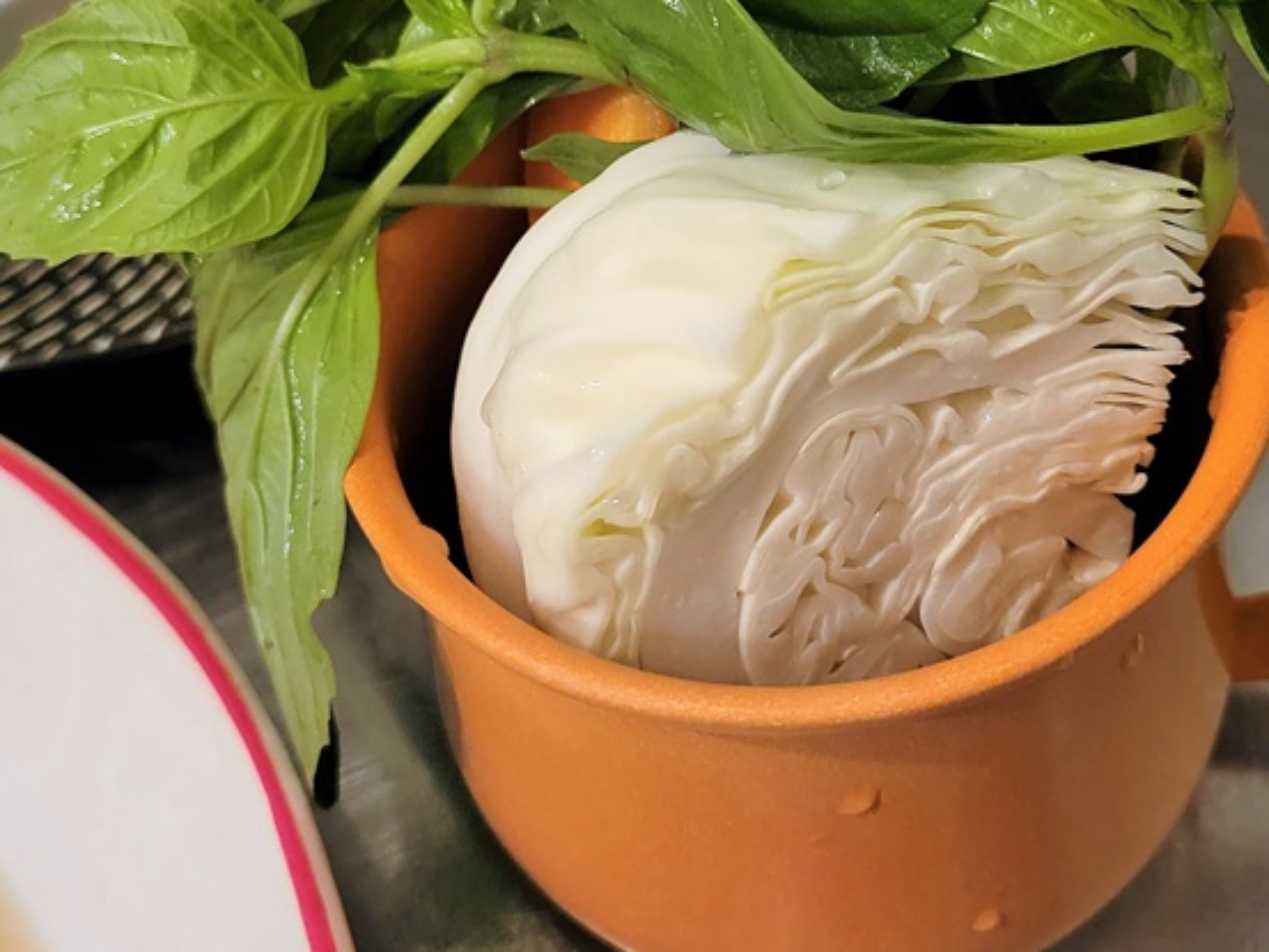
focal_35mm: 47
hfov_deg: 40.4
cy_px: 284
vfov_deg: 30.6
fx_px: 1723
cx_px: 707
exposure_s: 1/50
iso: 800
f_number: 1.8
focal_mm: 5.4
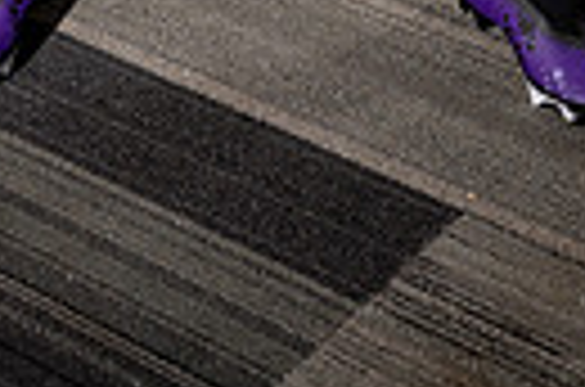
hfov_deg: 15.6
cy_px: -558
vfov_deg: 9.2
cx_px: 351
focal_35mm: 132
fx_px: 2140
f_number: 5.6
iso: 100
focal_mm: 38
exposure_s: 1/250
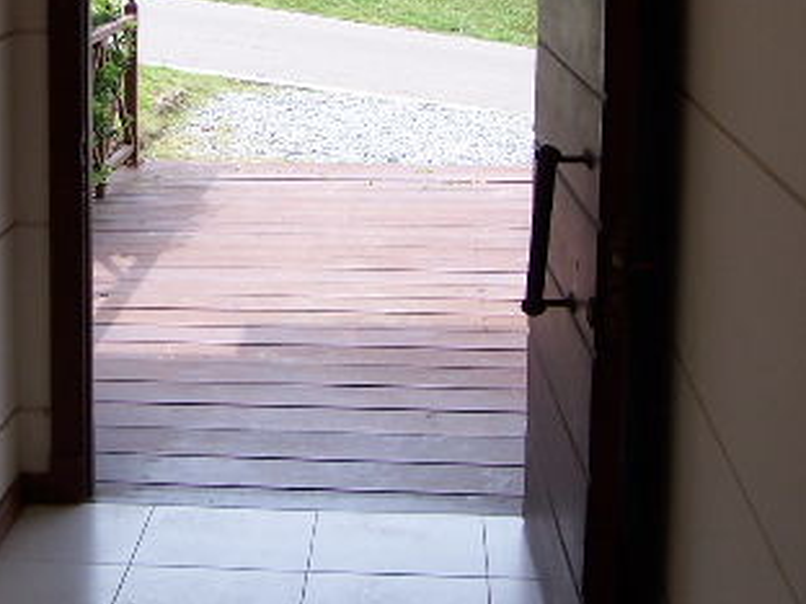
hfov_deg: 24.9
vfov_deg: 18.6
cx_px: 282
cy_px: 49
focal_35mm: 78
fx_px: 1816
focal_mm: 6.3
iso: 80
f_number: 2.8
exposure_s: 1/400
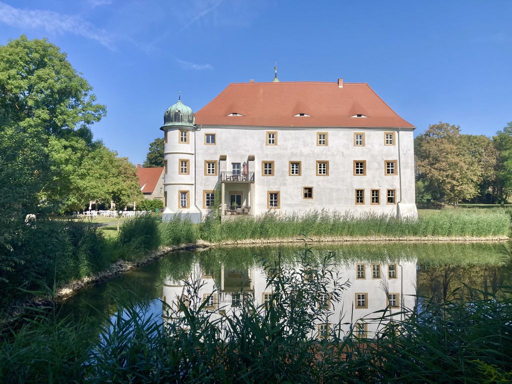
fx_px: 414
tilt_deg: +2.3
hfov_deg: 63.4
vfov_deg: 49.7
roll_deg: -0.7
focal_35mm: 28
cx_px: 256
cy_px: 192
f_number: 1.8
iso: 20
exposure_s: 1/3003
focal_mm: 3.99
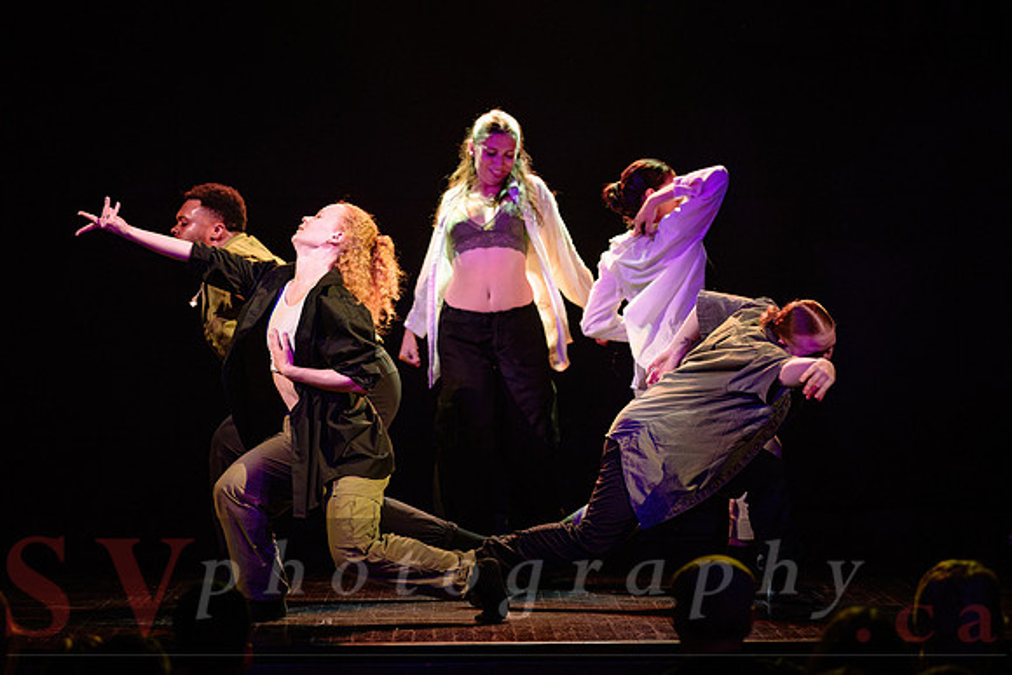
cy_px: 301
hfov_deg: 12.3
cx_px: 506
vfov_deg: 8.2
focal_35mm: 167
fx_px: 4691
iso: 1600
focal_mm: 145
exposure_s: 1/320
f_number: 2.8
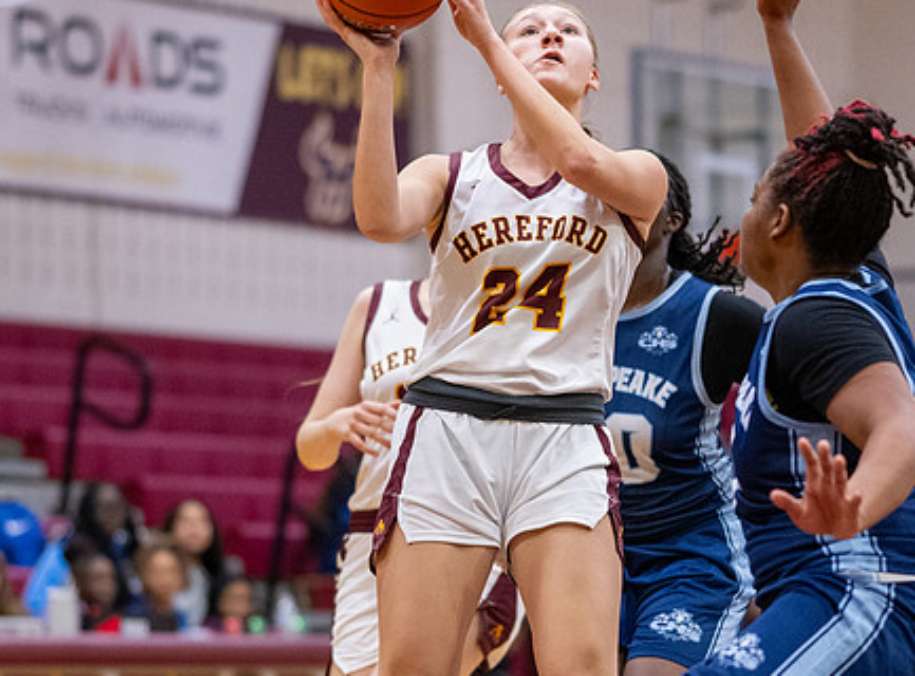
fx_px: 5837
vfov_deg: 6.6
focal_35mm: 222
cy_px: 451
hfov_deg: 9.0
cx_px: 511
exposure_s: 1/1250
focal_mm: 85
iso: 2500
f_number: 1.8
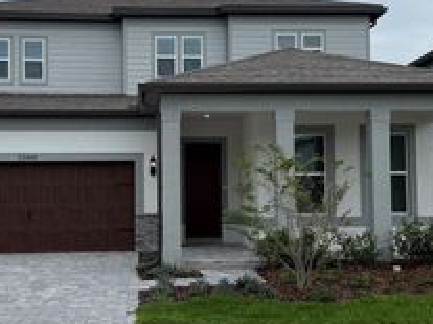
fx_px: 725
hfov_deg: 33.2
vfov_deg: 25.2
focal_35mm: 58
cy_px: 160
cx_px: 197
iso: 80
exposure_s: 1/4405
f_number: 1.78
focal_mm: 6.76
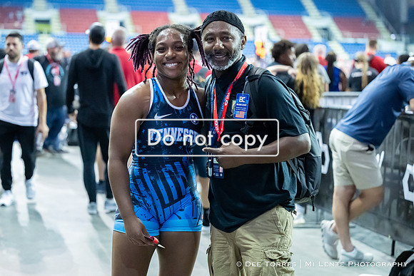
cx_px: 189
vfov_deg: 17.7
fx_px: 888
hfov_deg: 26.2
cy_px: 130
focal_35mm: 77
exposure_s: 1/800
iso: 16000
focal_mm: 70
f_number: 2.8
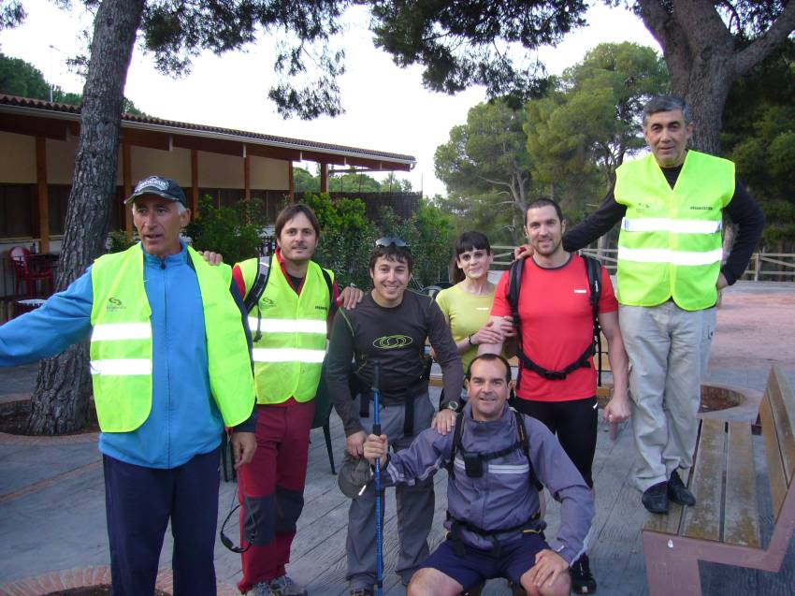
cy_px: 298
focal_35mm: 35
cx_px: 398
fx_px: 804
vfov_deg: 40.7
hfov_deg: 52.6
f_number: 2.8
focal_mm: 5.8
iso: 100
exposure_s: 1/30
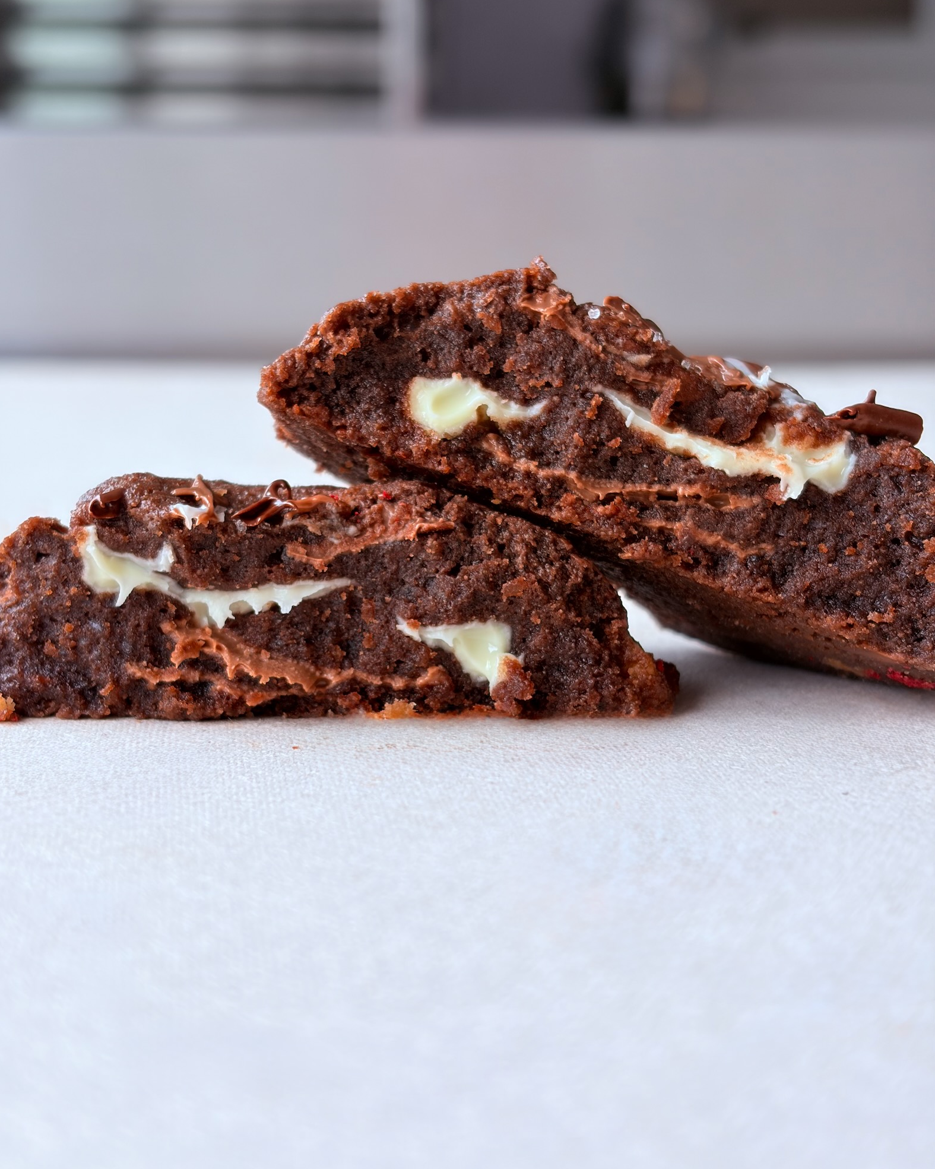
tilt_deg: -8.0
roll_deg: -0.3
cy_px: 559
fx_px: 1903
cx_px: 461
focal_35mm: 55
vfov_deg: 34.1
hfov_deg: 27.6
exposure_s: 1/129
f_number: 1.6
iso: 25
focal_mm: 5.96
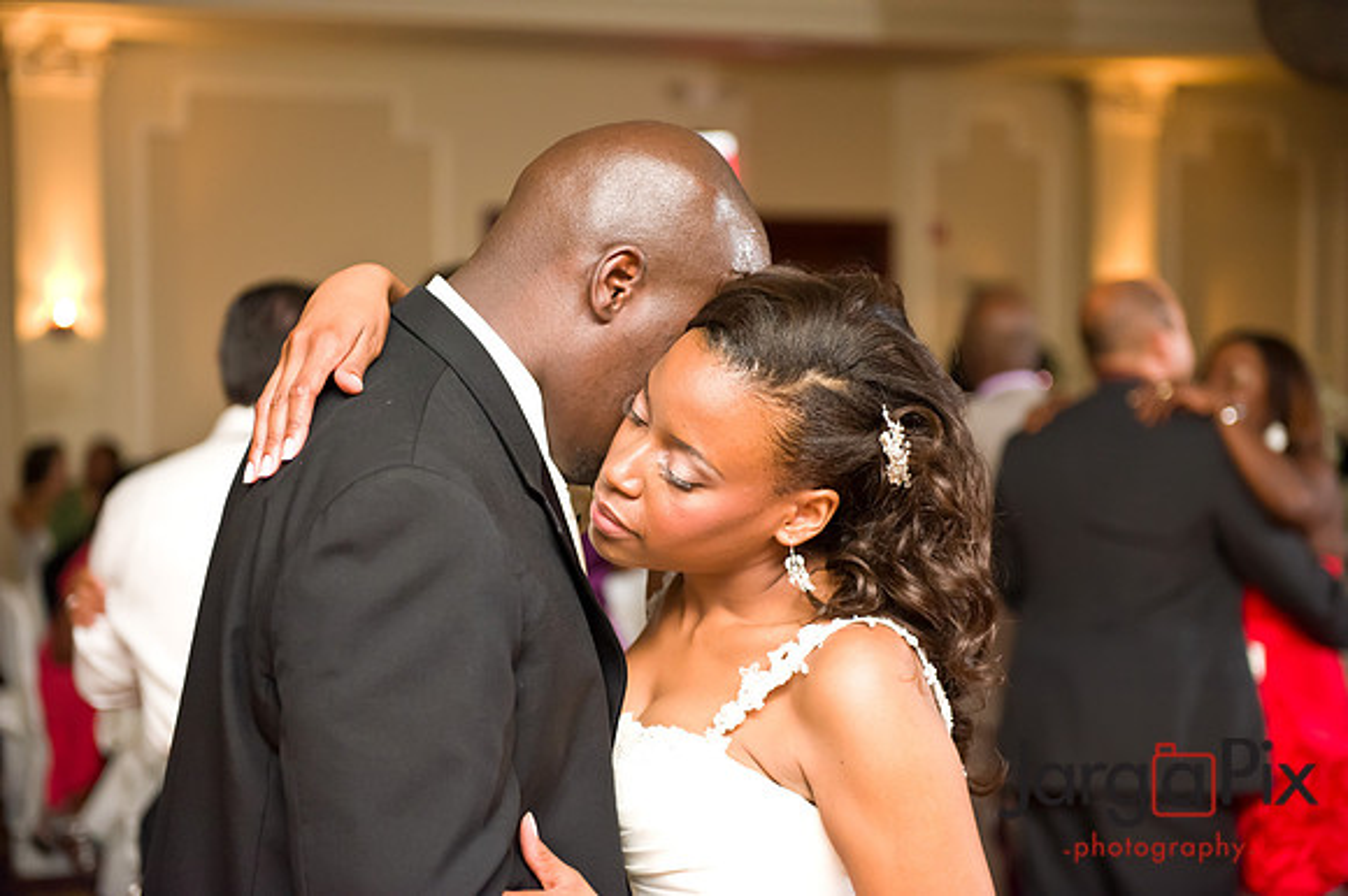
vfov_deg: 19.4
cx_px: 674
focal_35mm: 70
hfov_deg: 28.9
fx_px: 2620
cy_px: 448
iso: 3200
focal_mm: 70
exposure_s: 1/125
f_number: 3.2
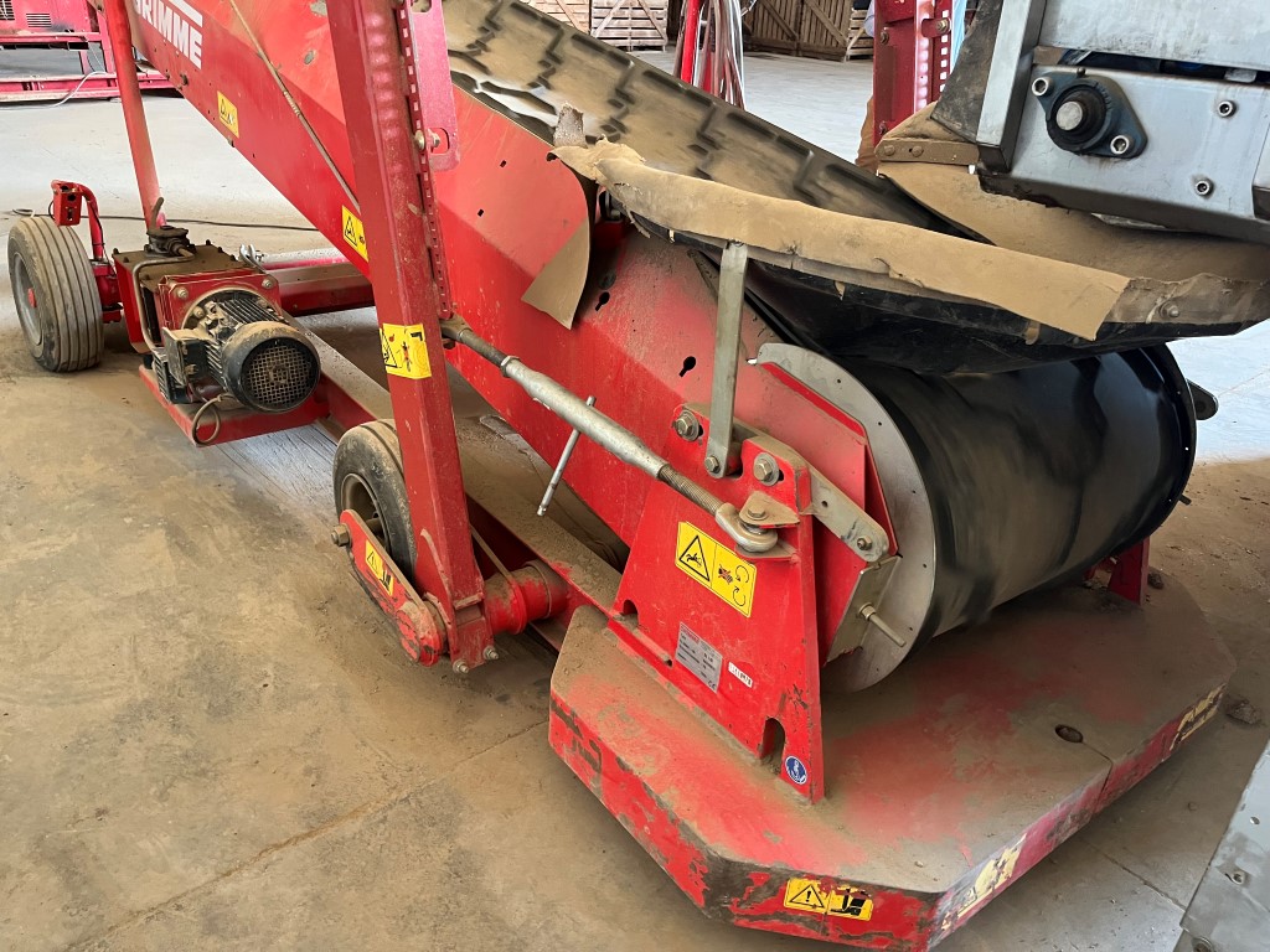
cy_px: 476
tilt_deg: -27.0
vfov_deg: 53.1
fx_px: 954
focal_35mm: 26
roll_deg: -1.8
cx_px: 635
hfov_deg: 67.3
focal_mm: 5.1
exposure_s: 1/54
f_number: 1.6
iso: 500
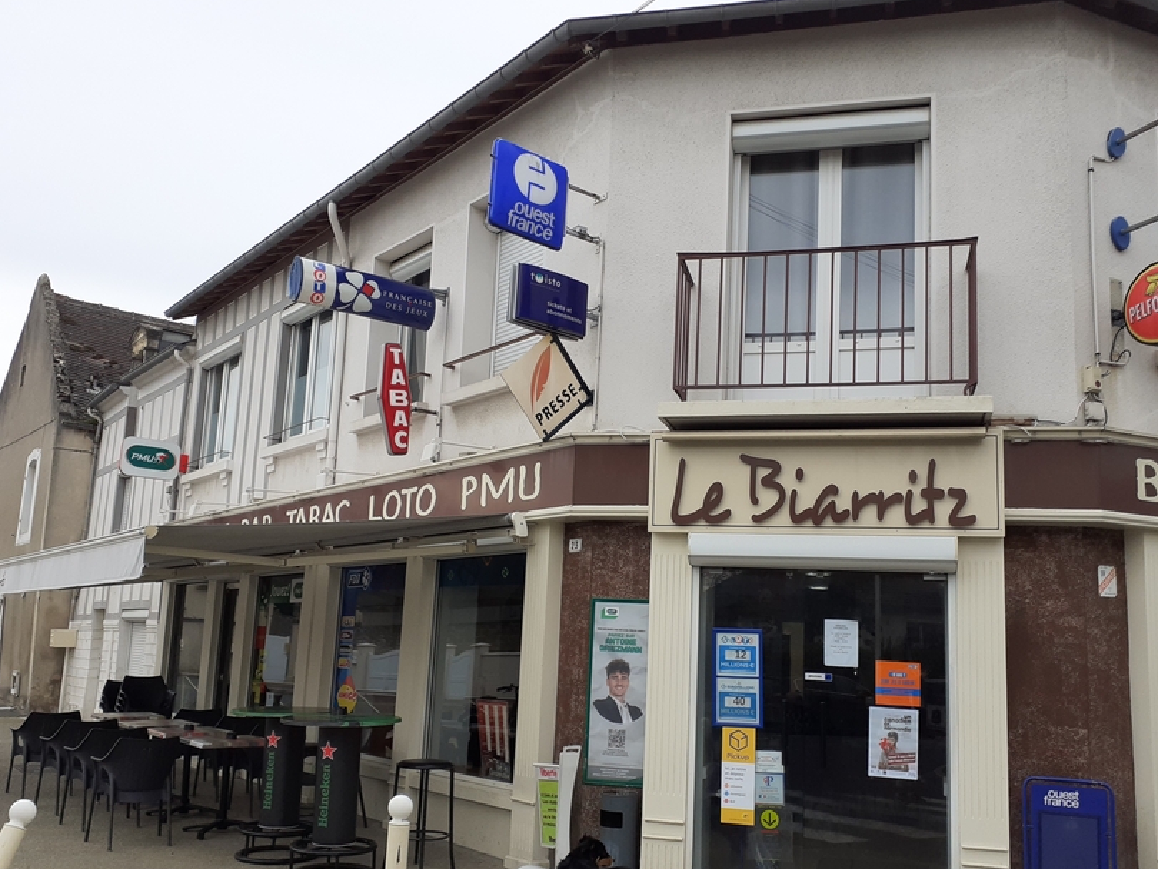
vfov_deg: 44.1
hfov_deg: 56.8
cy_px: 473
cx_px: 600
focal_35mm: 32
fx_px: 1071
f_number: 1.9
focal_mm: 3.6
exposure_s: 1/591
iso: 40
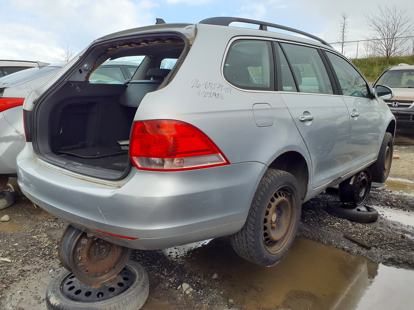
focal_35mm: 27
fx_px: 323
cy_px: 155
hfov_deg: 65.3
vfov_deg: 51.4
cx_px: 207
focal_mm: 3.58
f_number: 1.9
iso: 40
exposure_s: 1/702
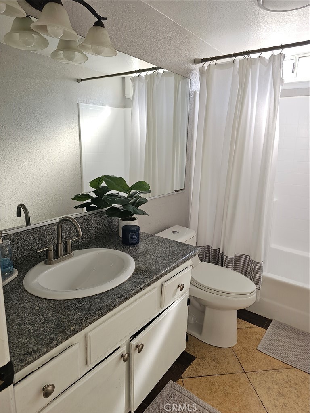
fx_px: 275
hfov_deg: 58.9
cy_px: 206
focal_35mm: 23
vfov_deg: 73.9
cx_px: 155
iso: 40
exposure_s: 1/60
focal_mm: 6.3
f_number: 1.7
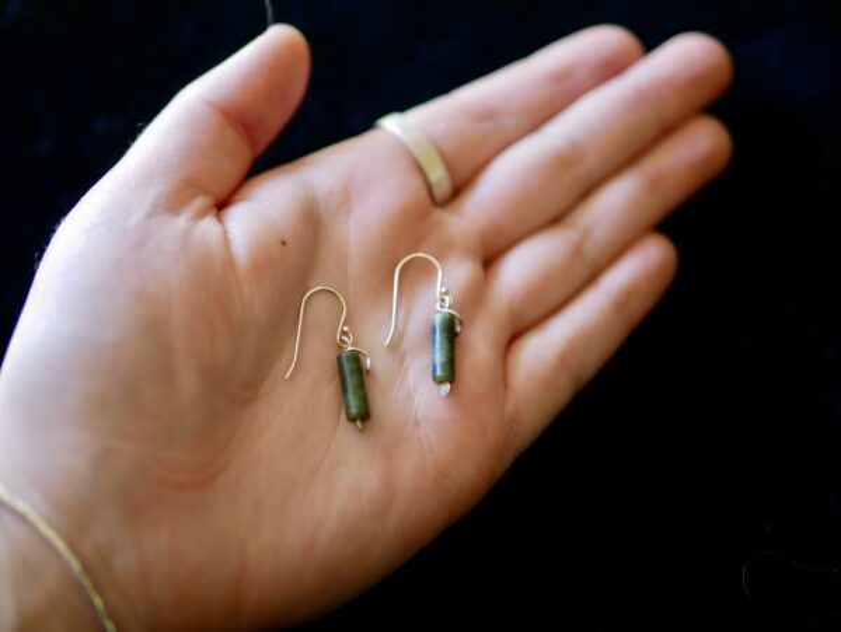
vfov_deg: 29.1
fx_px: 1216
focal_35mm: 50
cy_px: 316
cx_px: 420
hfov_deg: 38.2
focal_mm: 25
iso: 200
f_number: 1.4
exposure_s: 1/125
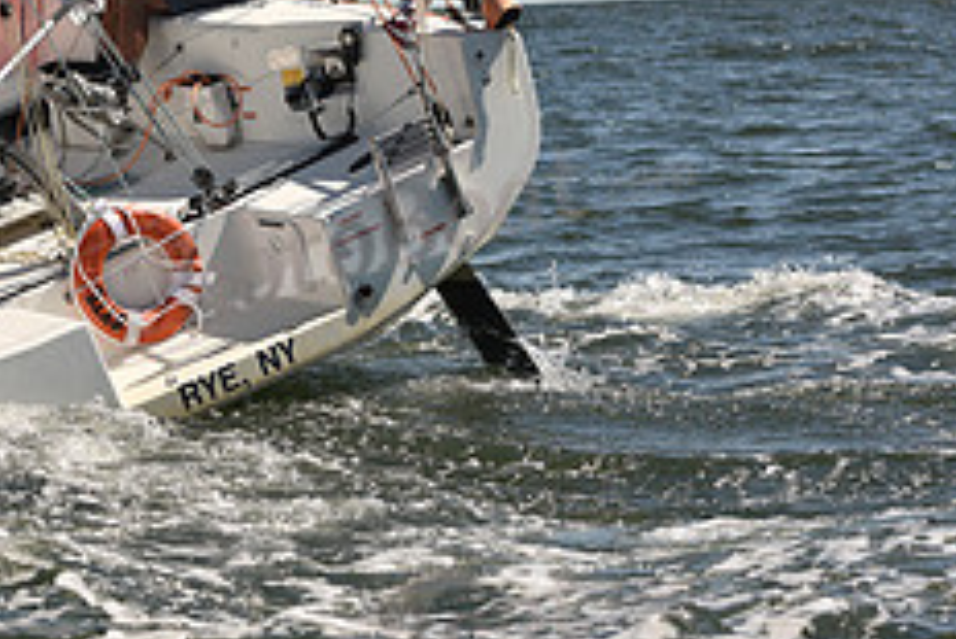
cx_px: -95
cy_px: 76
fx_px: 4650
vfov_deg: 7.8
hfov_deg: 11.6
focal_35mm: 175
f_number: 5
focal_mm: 70
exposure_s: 1/1250
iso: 250
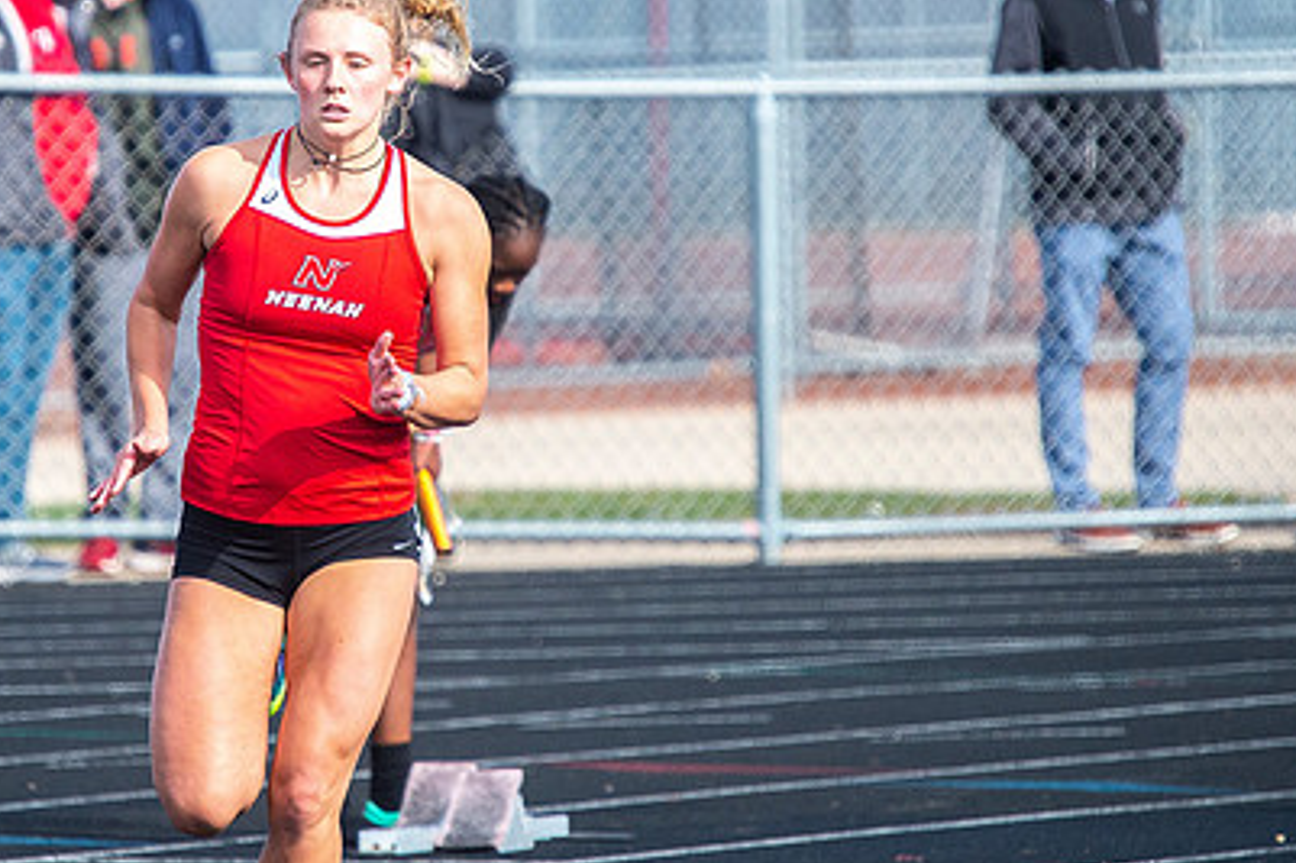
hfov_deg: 3.4
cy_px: 292
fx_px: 21986
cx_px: 391
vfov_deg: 2.2
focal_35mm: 611
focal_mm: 310
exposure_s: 1/3200
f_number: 5.6
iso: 1000
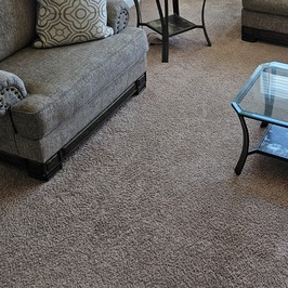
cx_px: 214
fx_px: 480
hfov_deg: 32.8
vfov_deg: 32.8
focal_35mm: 51
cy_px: 75
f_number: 1.8
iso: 100
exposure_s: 1/180
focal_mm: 5.4
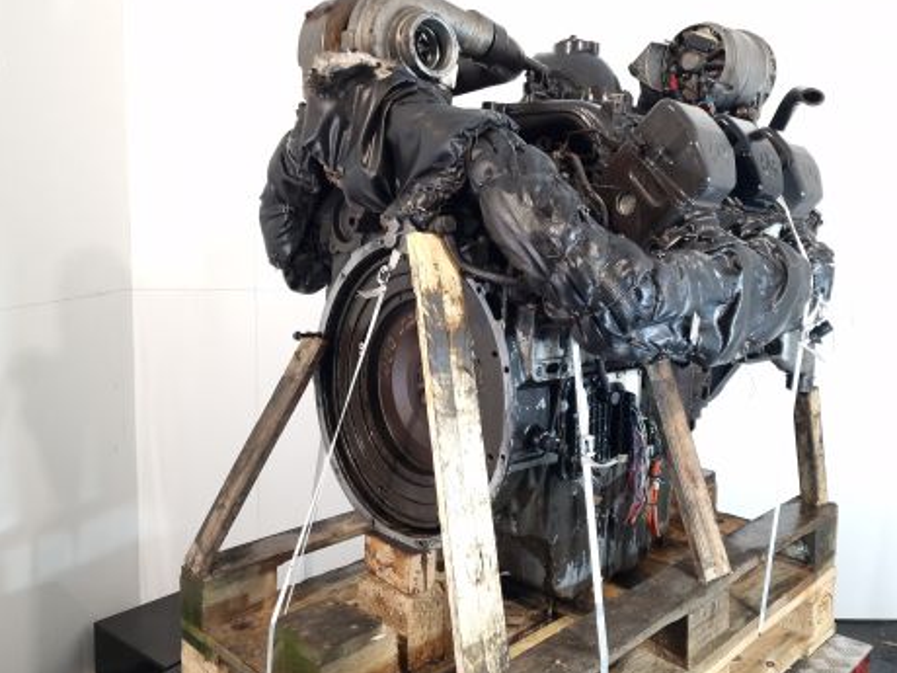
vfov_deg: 46.7
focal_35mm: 30
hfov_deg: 59.3
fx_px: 777
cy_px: 287
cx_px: 550
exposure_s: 1/50
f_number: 1.8
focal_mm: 6.4
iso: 125
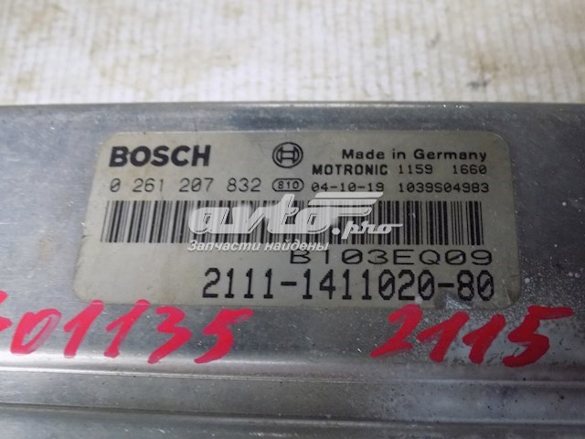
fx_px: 777
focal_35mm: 46
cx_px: 292
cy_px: 220
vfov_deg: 31.5
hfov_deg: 41.2
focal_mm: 8.1
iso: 400
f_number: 3.7
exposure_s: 1/15
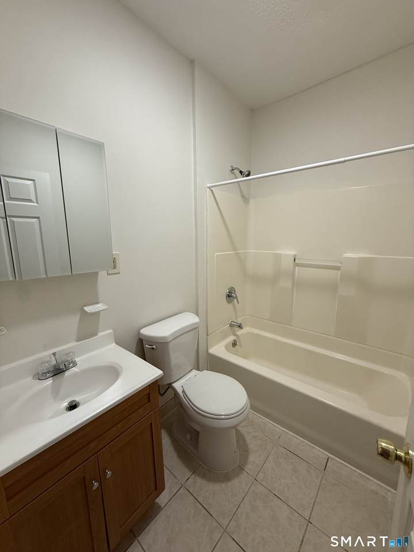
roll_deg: +0.4
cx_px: 207
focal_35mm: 14
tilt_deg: -9.3
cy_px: 276
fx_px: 223
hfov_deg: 85.7
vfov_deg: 102.1
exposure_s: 1/60
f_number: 2.2
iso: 320
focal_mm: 2.22
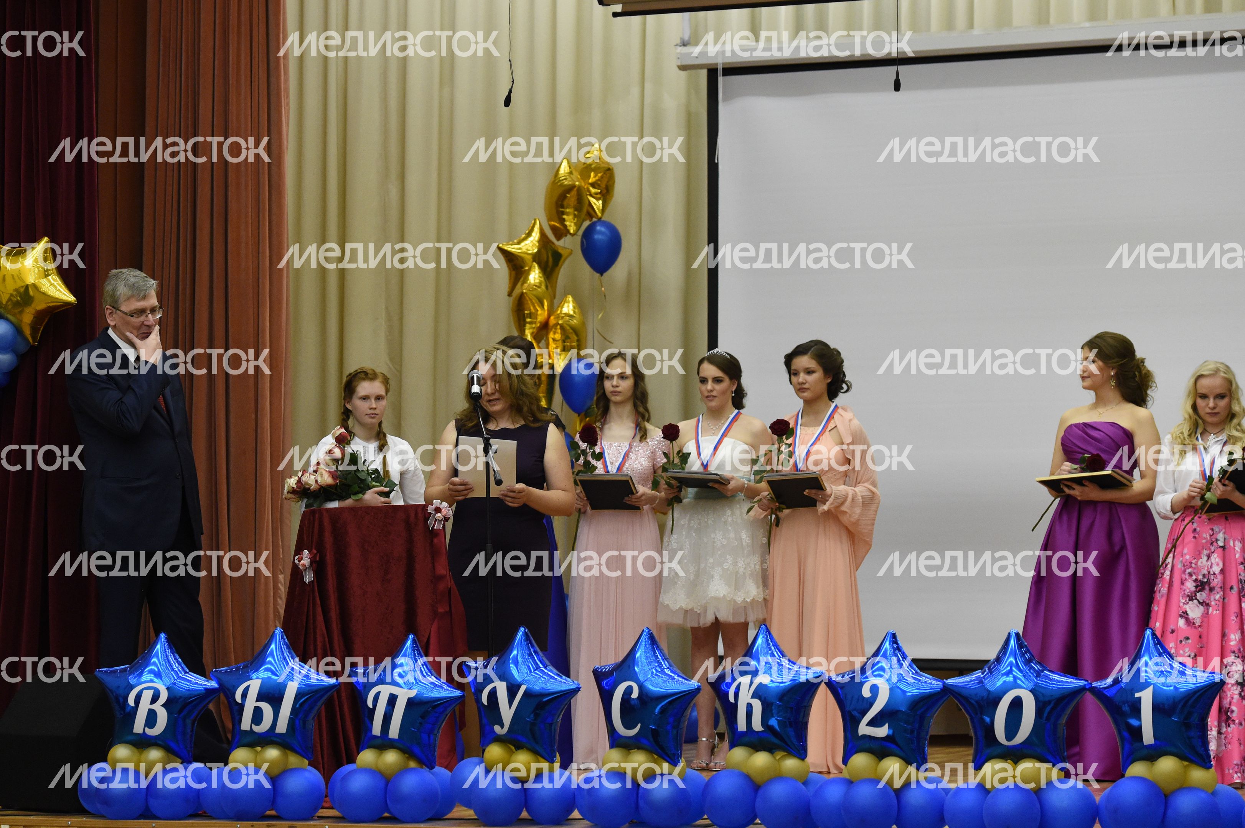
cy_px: 414
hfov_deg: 21.5
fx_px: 3284
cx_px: 622
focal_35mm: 95
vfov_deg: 14.4
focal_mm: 95
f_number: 4.5
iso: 5000
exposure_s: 1/250
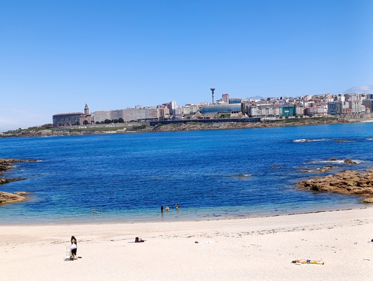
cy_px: 140
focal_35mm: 46
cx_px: 186
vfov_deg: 31.6
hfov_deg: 41.2
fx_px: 496
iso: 51
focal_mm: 6.11
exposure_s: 1/827
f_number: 1.65
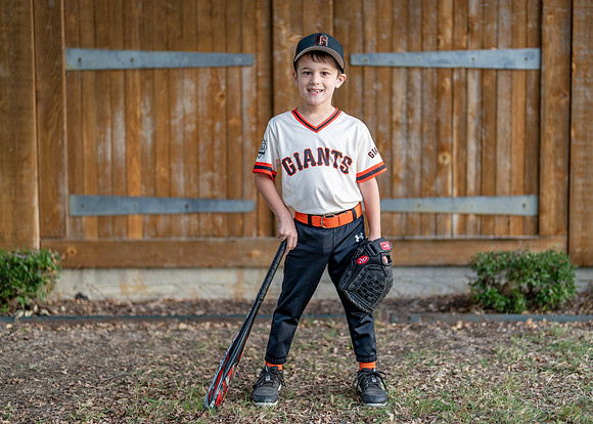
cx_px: 331
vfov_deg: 23.2
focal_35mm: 61
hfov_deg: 32.0
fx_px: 1032
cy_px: 213
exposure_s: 1/1000
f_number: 1.2
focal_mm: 50
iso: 100
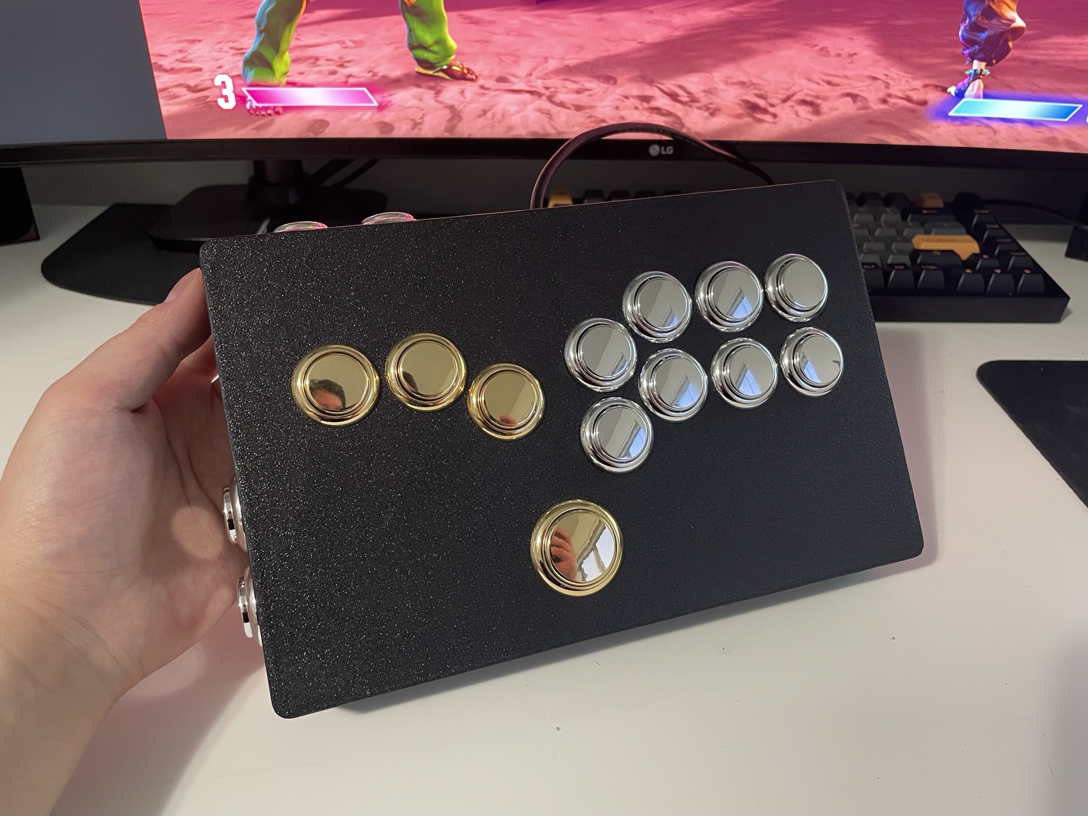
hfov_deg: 67.3
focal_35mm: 26
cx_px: 544
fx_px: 817
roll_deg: -1.4
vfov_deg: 53.1
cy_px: 408
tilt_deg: -34.1
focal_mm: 4.2
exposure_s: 1/60
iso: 320
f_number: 1.6
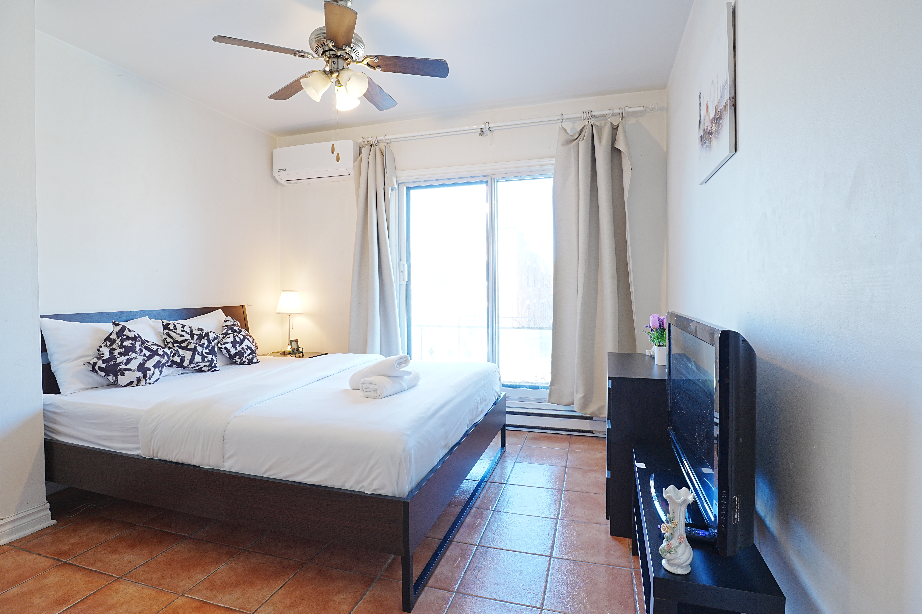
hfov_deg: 95.0
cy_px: 307
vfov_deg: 72.1
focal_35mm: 16
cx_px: 461
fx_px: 423
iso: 100
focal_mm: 11
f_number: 8
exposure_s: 1/3
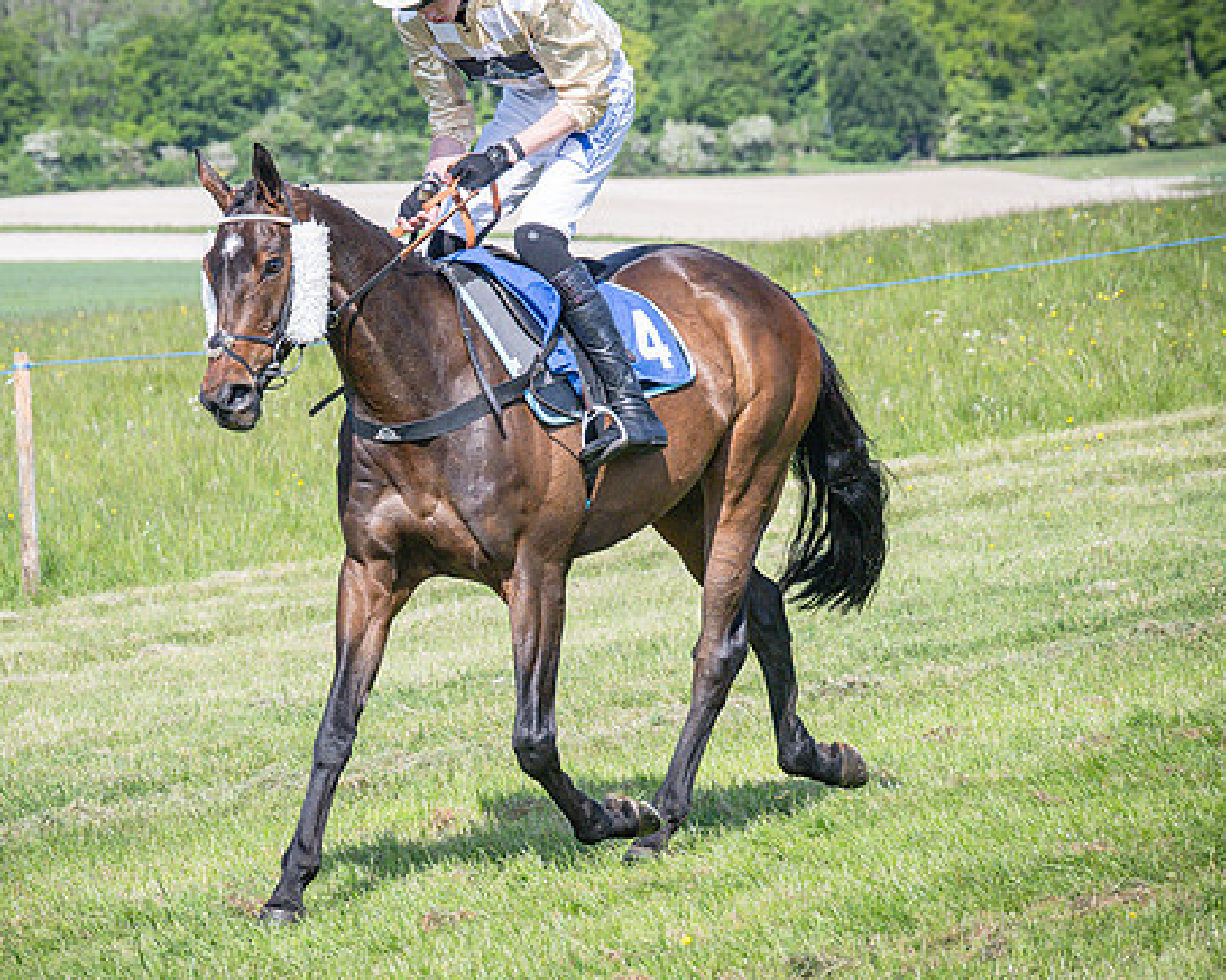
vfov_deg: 7.6
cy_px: 418
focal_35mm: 202
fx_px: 7326
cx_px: 305
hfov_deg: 9.5
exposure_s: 1/3200
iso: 400
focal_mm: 77
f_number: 4
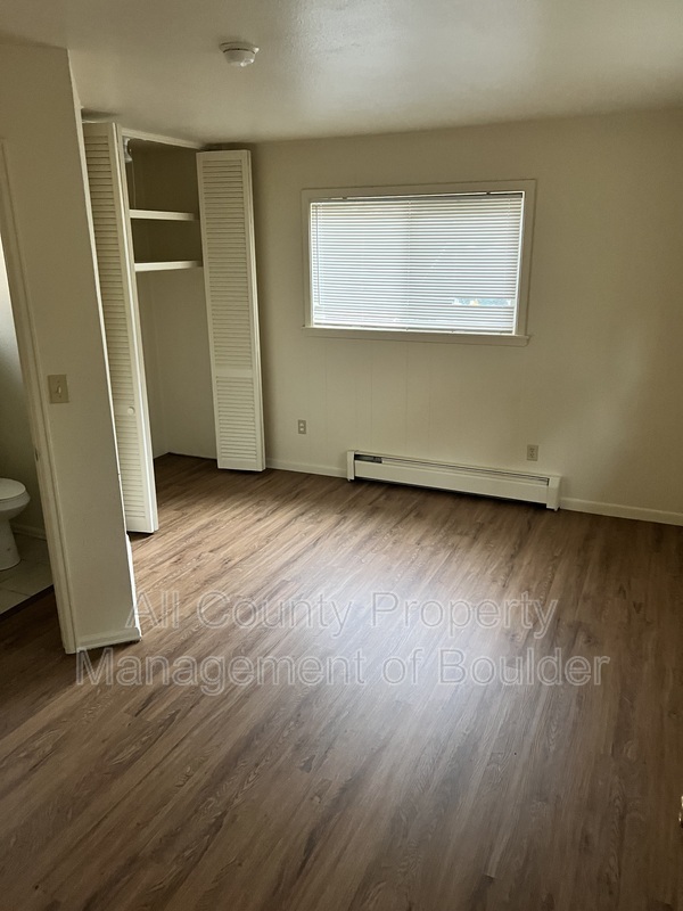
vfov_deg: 67.3
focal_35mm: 26
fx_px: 684
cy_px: 456
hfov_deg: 53.1
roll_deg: +2.0
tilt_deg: -15.0
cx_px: 342
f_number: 1.5
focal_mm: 5.7
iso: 400
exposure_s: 1/40
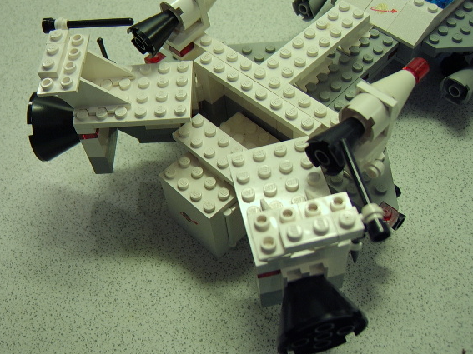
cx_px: 223
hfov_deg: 52.6
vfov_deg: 40.7
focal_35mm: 35
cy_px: 178
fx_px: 478
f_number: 2.7
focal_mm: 8.13
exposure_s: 1/21
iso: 100
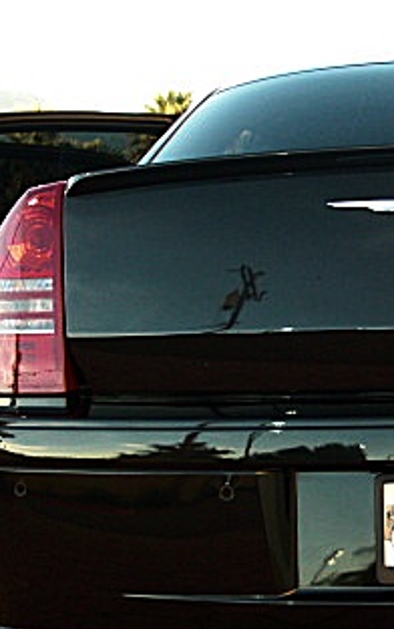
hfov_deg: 16.2
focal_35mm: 78
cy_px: 386
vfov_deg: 26.4
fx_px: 1338
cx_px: 448
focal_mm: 6.3
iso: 200
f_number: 2.8
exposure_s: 1/125
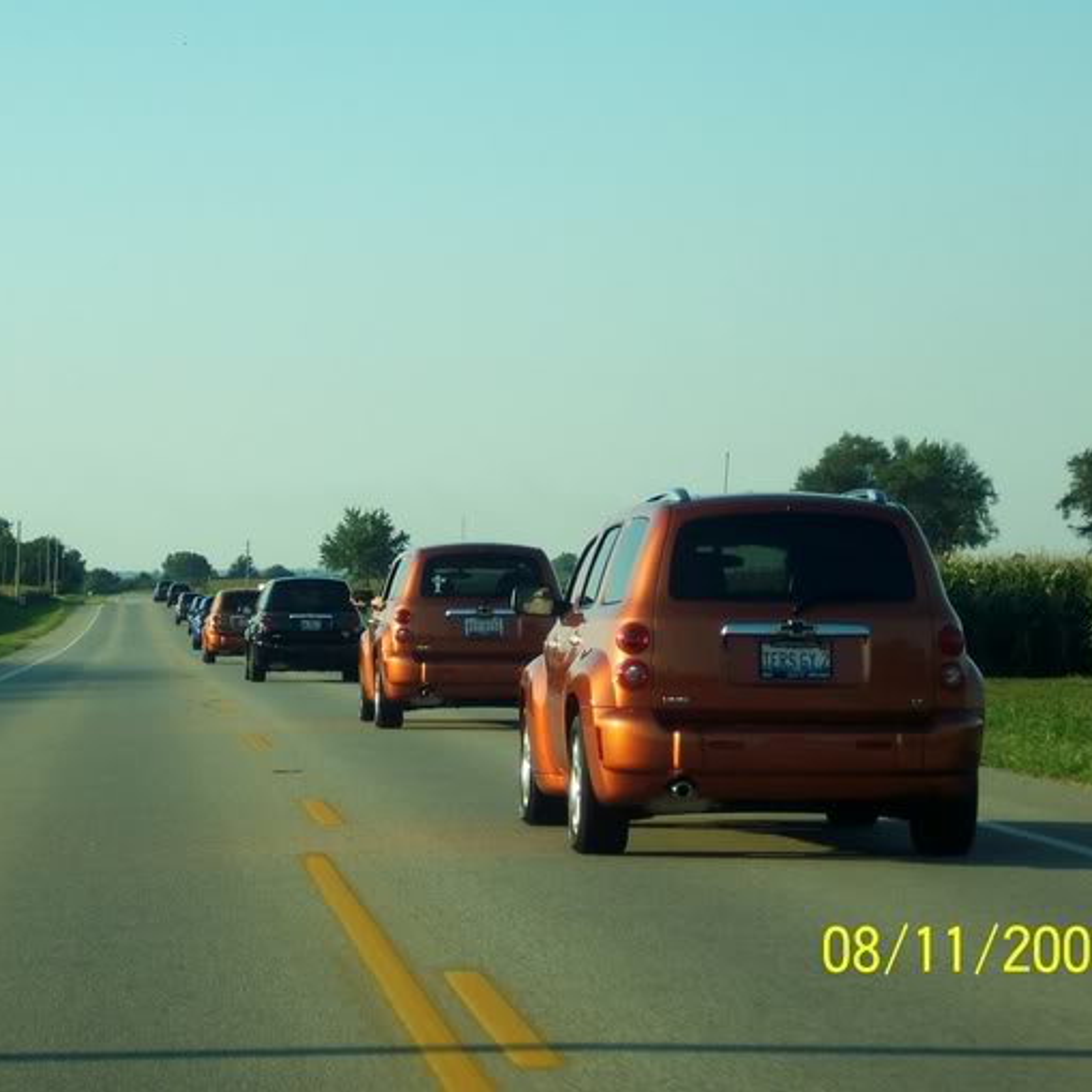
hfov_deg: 12.0
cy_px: 519
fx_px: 5175
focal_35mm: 145
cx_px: 438
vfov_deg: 12.0
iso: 100
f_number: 4.8
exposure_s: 1/250
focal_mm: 24
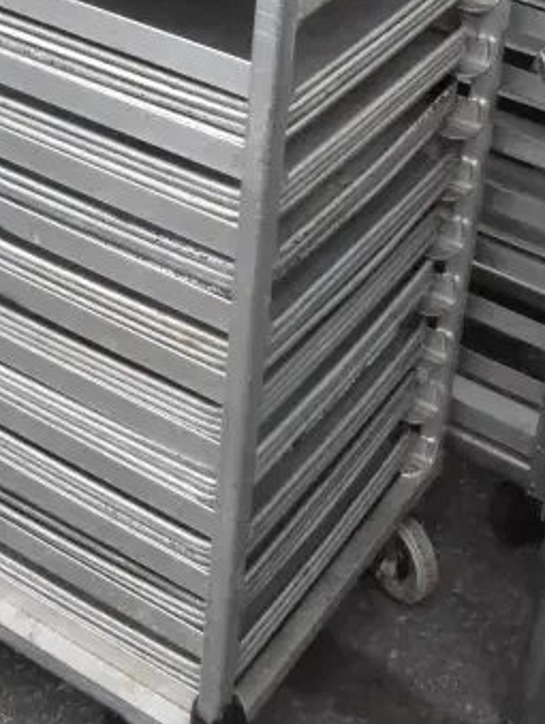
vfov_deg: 24.5
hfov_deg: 21.0
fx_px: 1467
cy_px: -193
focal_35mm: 70
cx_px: 188
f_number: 16
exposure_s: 1/1000
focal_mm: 18
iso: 6400
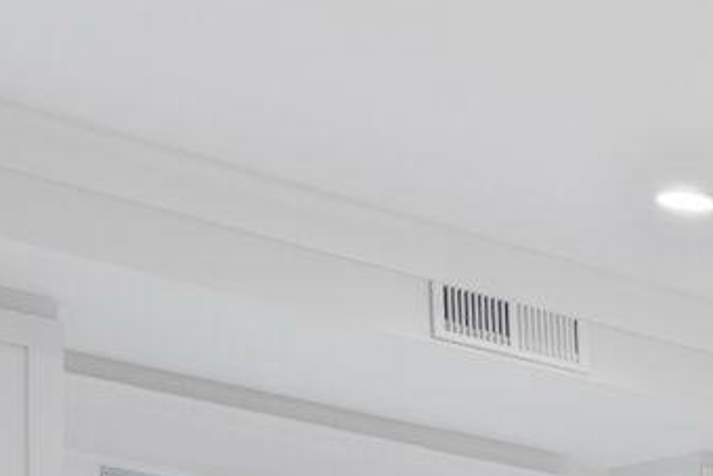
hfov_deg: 12.6
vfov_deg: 9.6
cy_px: 1067
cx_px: 1671
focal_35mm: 130
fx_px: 2567
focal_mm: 25.5
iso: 200
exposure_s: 1/2
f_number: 8
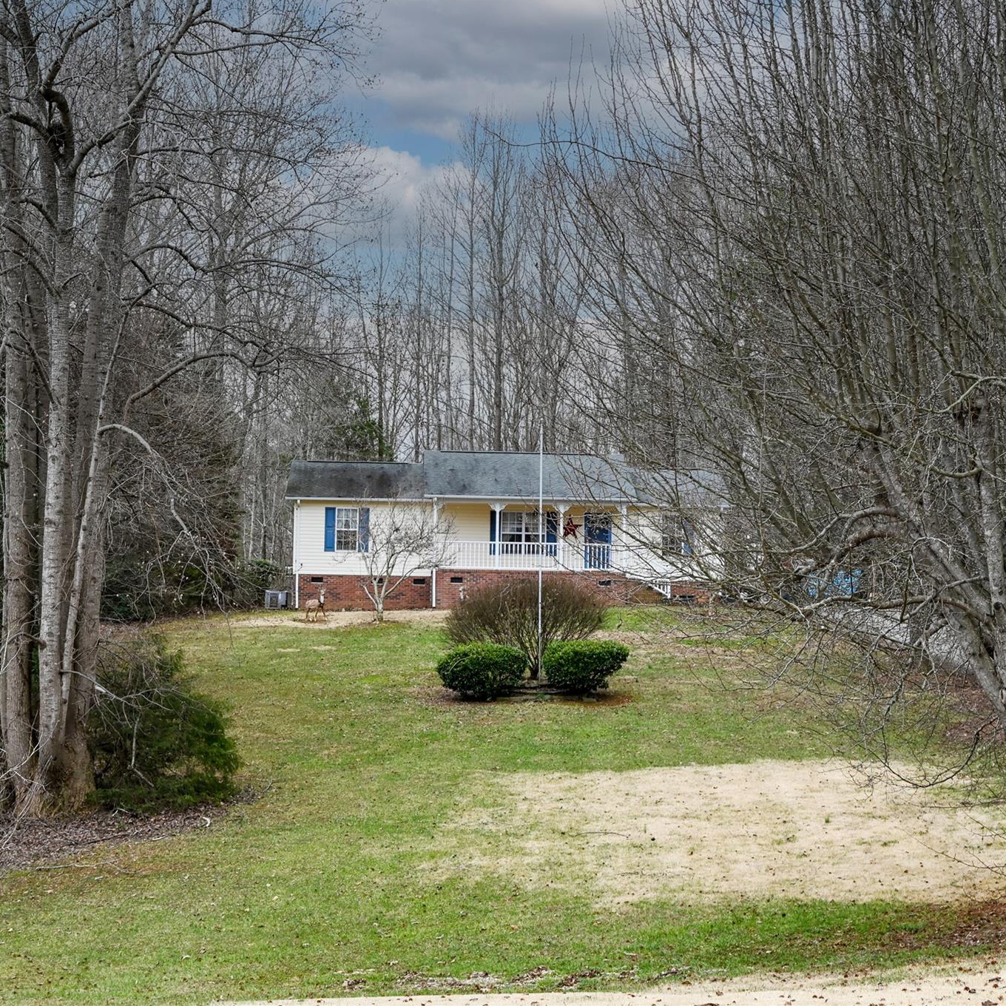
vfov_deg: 26.9
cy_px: 502
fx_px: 2104
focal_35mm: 64
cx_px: 450
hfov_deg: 26.9
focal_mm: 50
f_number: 6.3
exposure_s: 1/250
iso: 320
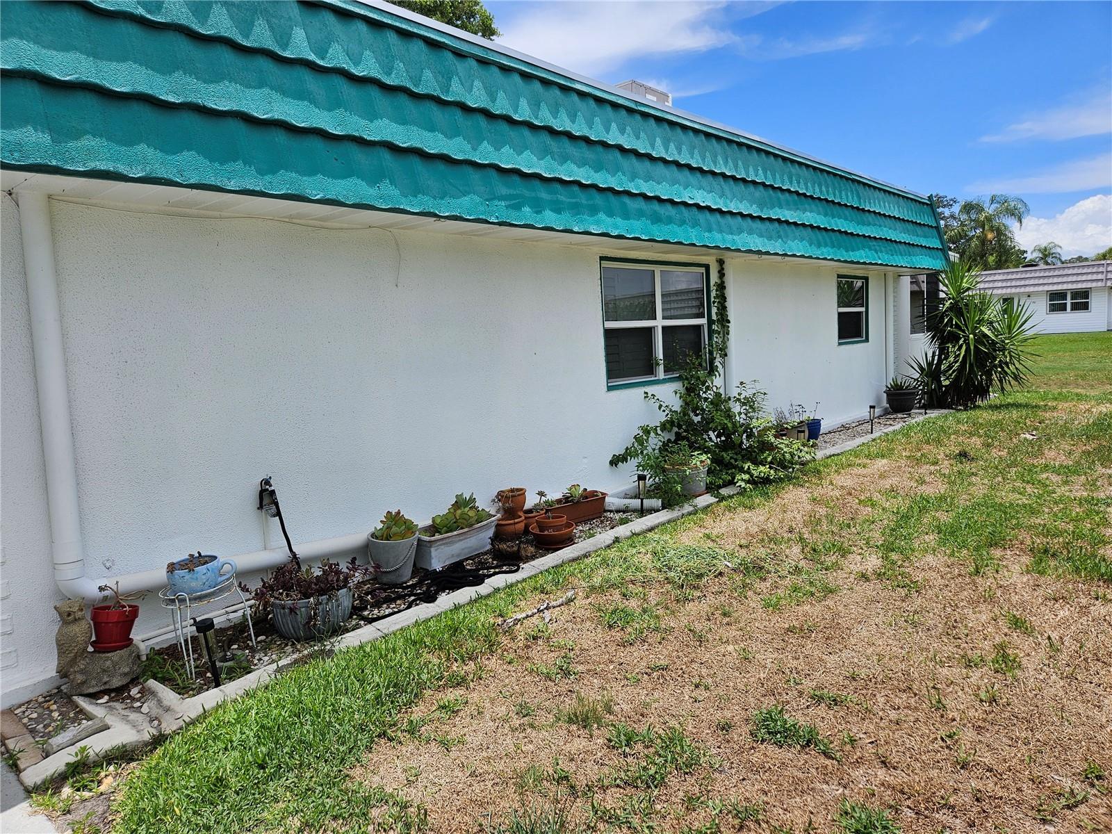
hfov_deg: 73.9
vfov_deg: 58.9
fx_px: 739
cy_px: 417
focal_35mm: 23
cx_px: 556
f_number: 1.8
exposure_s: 1/2352
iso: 25
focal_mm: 5.4
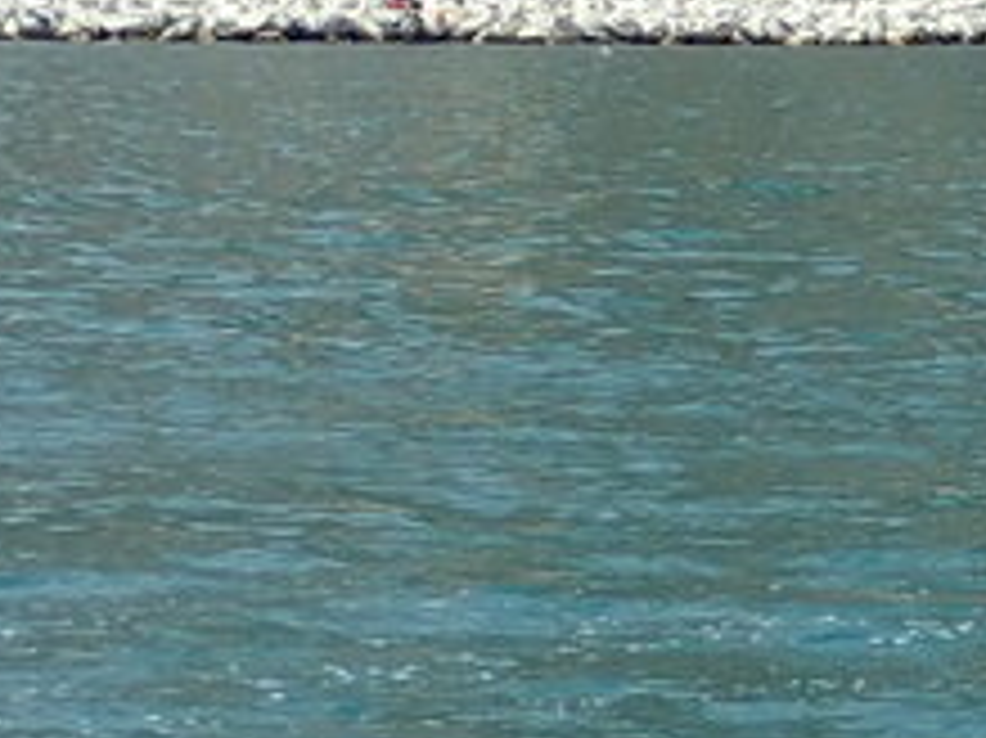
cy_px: -54
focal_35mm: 299
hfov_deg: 6.5
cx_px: 1909
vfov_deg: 5.0
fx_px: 8512
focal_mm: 11.78
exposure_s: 1/320
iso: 100
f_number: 5
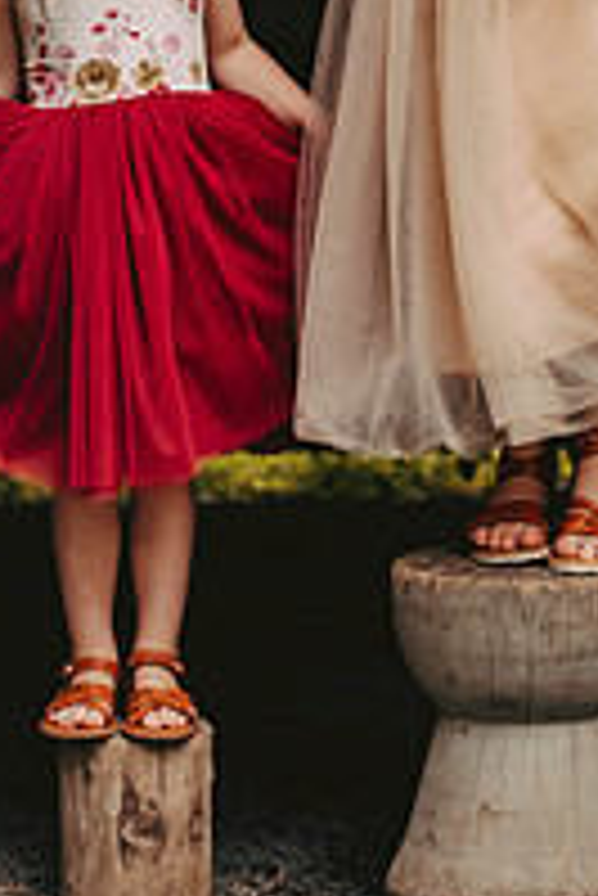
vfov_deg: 12.9
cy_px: 59
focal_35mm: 158
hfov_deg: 8.7
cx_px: 468
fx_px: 3930
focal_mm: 70
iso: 640
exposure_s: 1/1000
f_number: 2.8
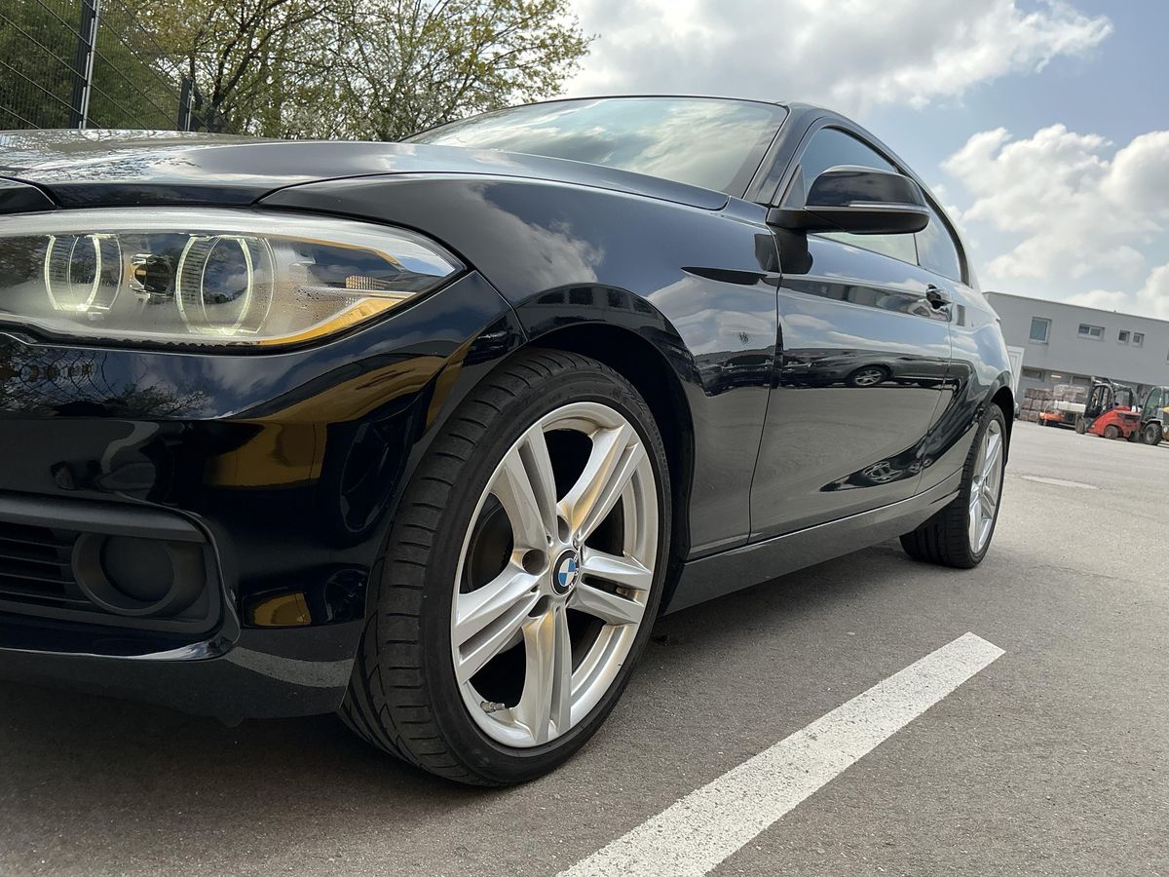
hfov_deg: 63.4
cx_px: 584
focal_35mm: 28
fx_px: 946
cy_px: 438
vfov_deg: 49.7
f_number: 1.8
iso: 25
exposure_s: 1/869
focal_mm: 3
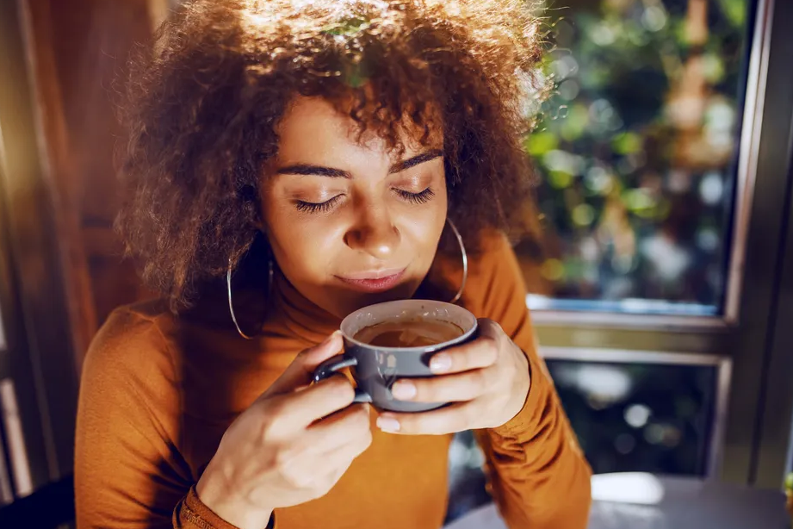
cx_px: 380
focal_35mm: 38
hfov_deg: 50.7
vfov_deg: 35.0
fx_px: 837
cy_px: 243
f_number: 2
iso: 200
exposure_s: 1/1250
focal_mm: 35
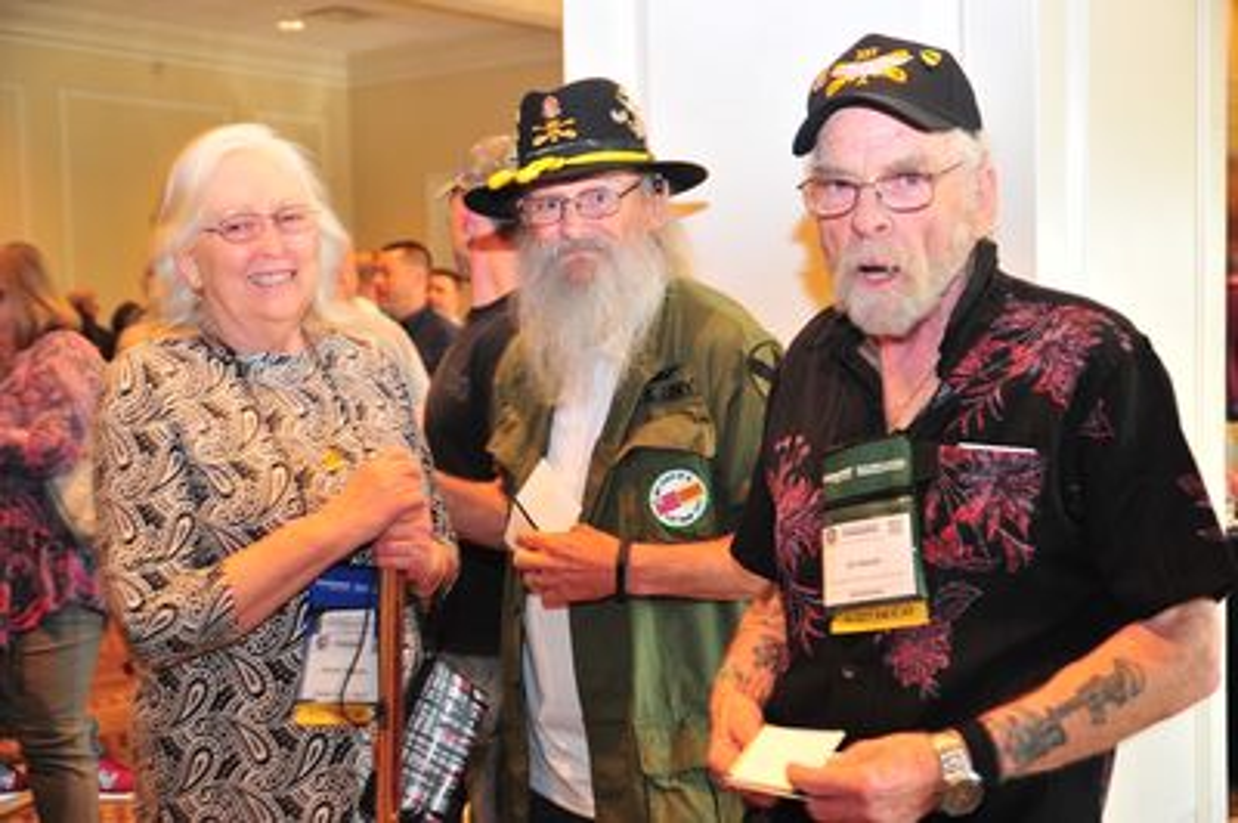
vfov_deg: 26.9
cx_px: 619
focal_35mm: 50
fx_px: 1718
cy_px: 412
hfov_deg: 39.6
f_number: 4.5
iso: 640
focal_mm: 50
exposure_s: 1/15
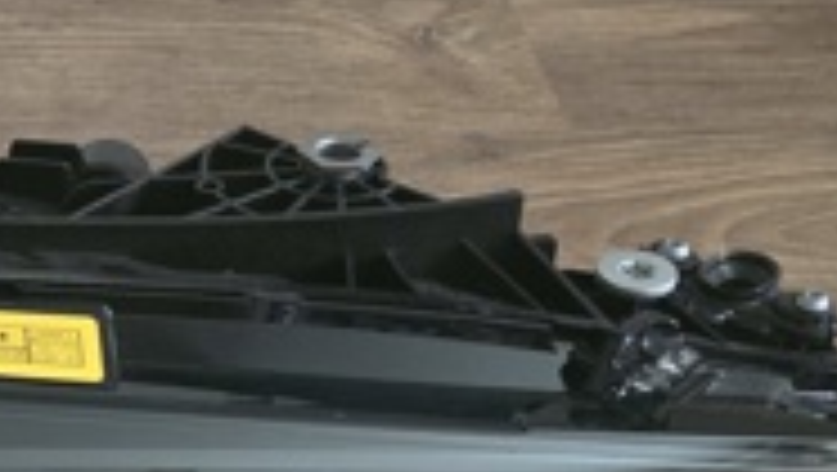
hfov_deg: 22.8
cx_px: -158
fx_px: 1910
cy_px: 850
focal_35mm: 86
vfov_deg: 12.8
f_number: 1.7
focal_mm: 6.3
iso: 1600
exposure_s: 1/33.3
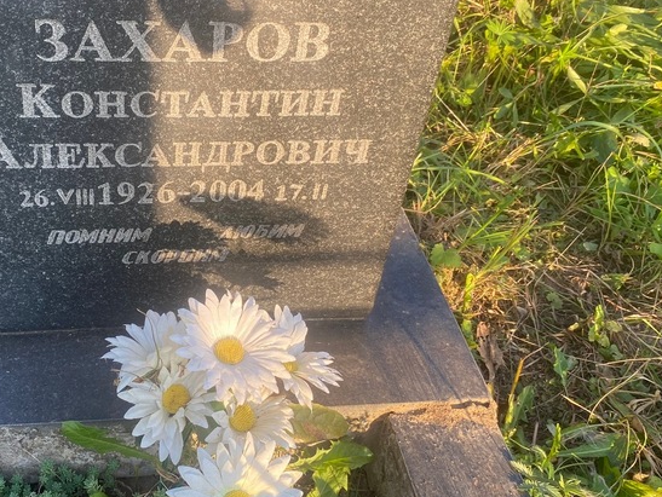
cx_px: 212
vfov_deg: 37.6
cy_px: 200
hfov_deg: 48.0
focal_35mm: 38
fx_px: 727
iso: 32
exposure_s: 1/326
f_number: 1.8
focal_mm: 4.25
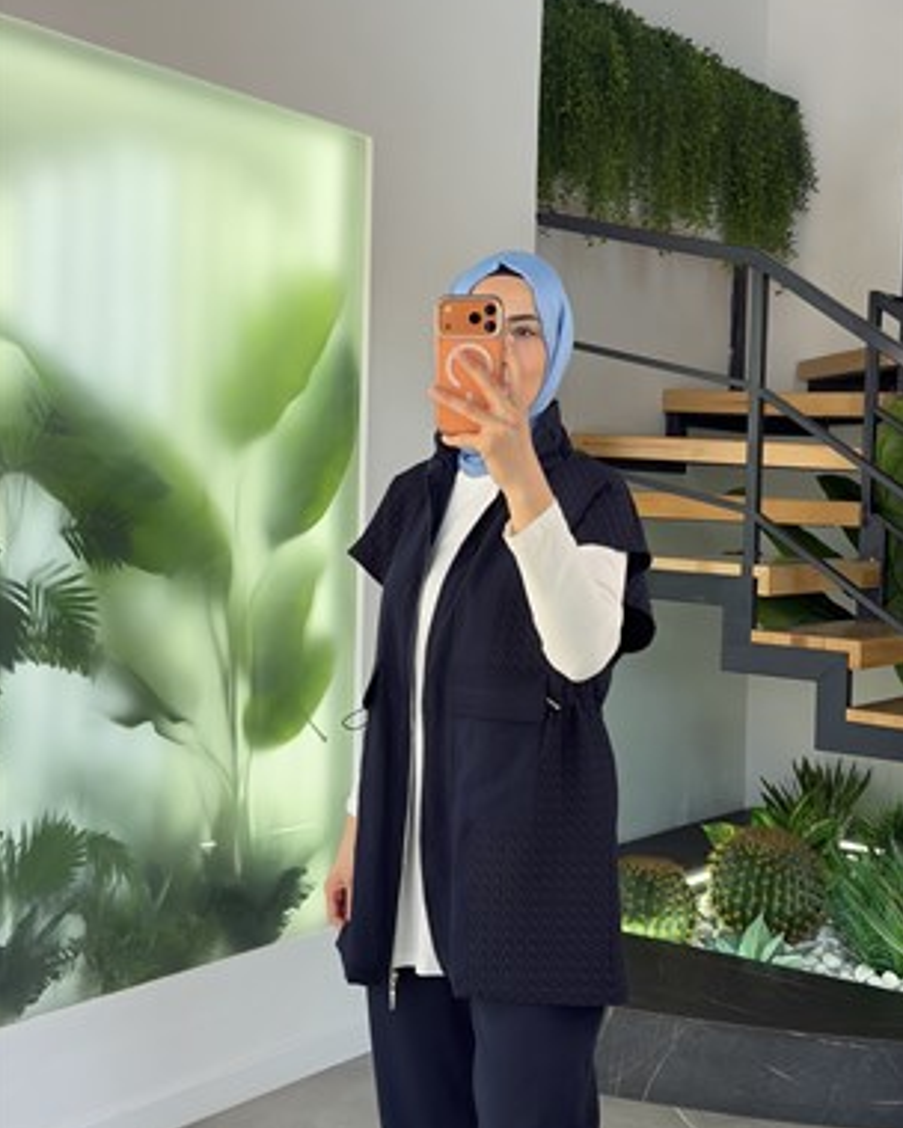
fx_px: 1704
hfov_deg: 29.7
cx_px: 452
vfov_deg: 36.6
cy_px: 527
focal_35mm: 51
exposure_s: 1/210
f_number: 1.78
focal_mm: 6.76
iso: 64
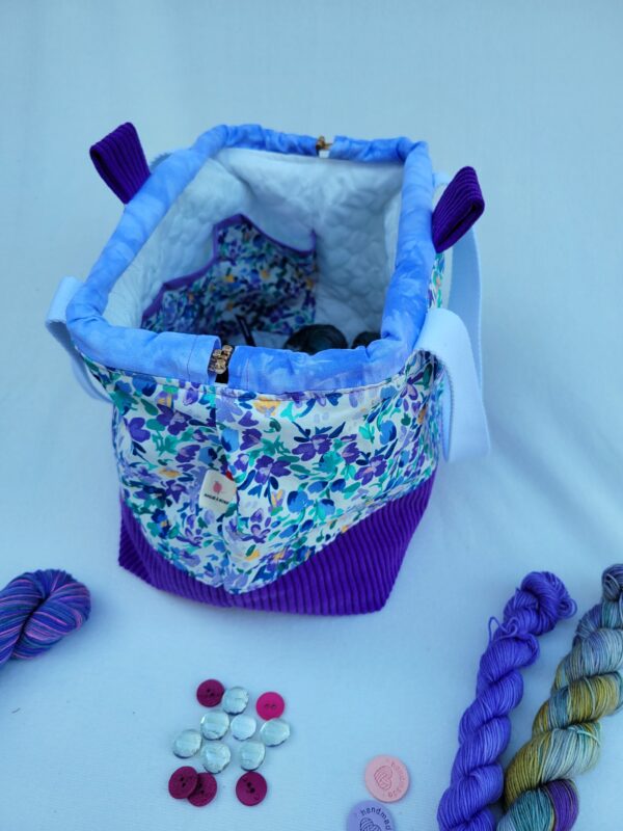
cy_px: 416
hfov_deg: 53.1
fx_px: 624
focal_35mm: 26
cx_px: 312
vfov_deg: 67.3
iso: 40
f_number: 1.8
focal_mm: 5.4
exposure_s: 1/189
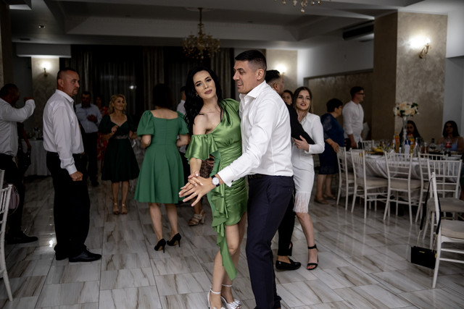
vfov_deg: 37.9
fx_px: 451
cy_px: 154
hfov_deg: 54.4
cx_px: 232
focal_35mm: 35
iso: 640
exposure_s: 1/200
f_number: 1.4
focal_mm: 23
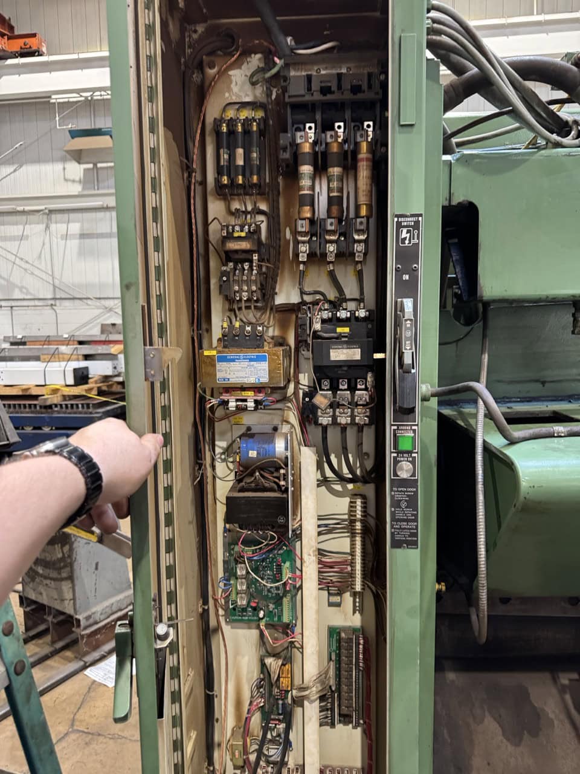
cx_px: 290
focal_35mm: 24
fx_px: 536
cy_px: 387
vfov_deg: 71.6
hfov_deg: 56.8
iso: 400
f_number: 1.8
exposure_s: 1/60
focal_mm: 6.8
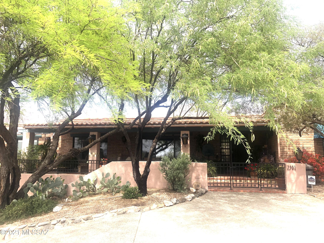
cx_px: 162
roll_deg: +0.8
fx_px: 262
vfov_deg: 49.7
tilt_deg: +8.1
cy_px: 122
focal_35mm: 28
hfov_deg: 63.4
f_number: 1.8
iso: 20
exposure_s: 1/796
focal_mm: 4
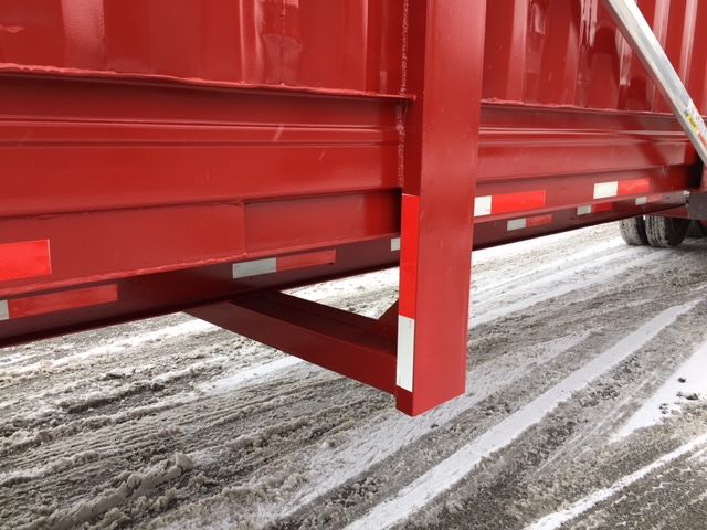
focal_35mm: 29
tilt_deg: -11.8
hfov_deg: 61.7
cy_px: 265
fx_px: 592
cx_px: 354
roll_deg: +0.5
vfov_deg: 48.2
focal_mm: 4.15
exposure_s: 1/146
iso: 25
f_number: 2.2
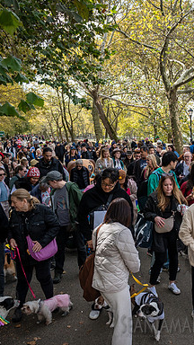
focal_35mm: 38
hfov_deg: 29.4
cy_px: 172
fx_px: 348
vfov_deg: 52.8
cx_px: 187
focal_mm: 24
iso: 1000
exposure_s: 1/1600
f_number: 5
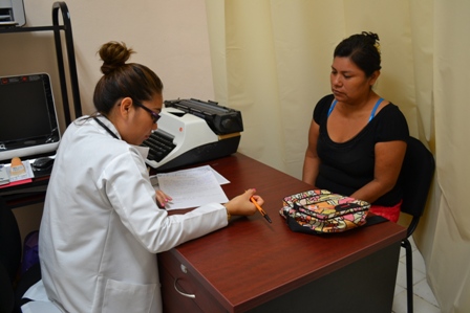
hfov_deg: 57.2
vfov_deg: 40.0
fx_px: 431
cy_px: 156
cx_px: 235
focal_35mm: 33
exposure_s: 1/30
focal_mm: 22
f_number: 3.8
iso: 400
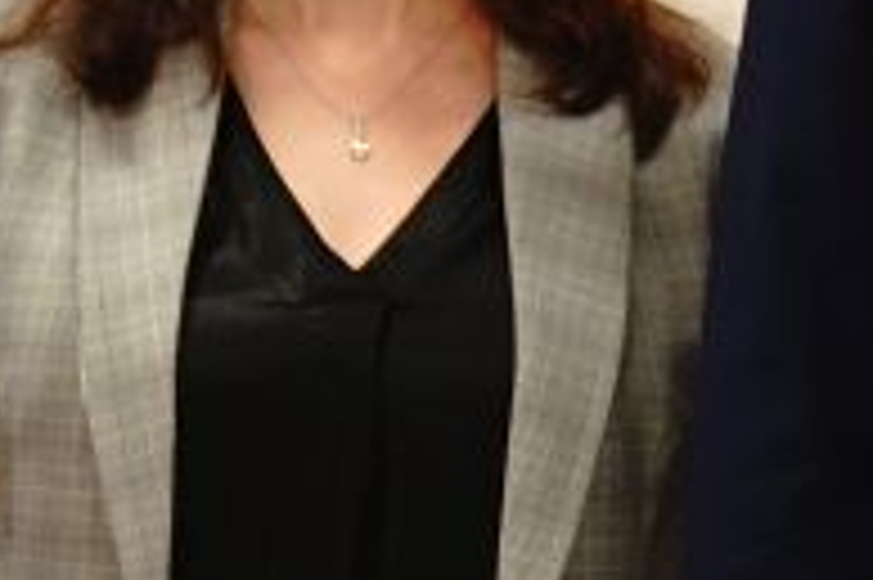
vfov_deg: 4.8
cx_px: 720
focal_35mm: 286
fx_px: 6929
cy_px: 364
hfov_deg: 7.2
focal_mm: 37
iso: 800
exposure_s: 1/80
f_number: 2.8
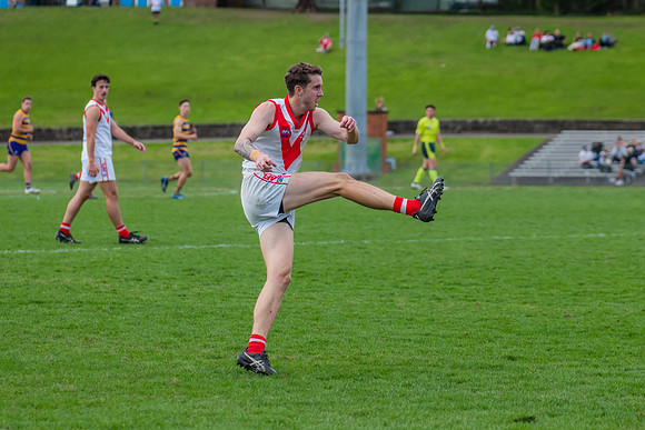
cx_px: 353
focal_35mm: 197
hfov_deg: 10.4
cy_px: 194
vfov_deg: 7.0
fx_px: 3536
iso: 800
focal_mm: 170
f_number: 5.6
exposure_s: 1/1600
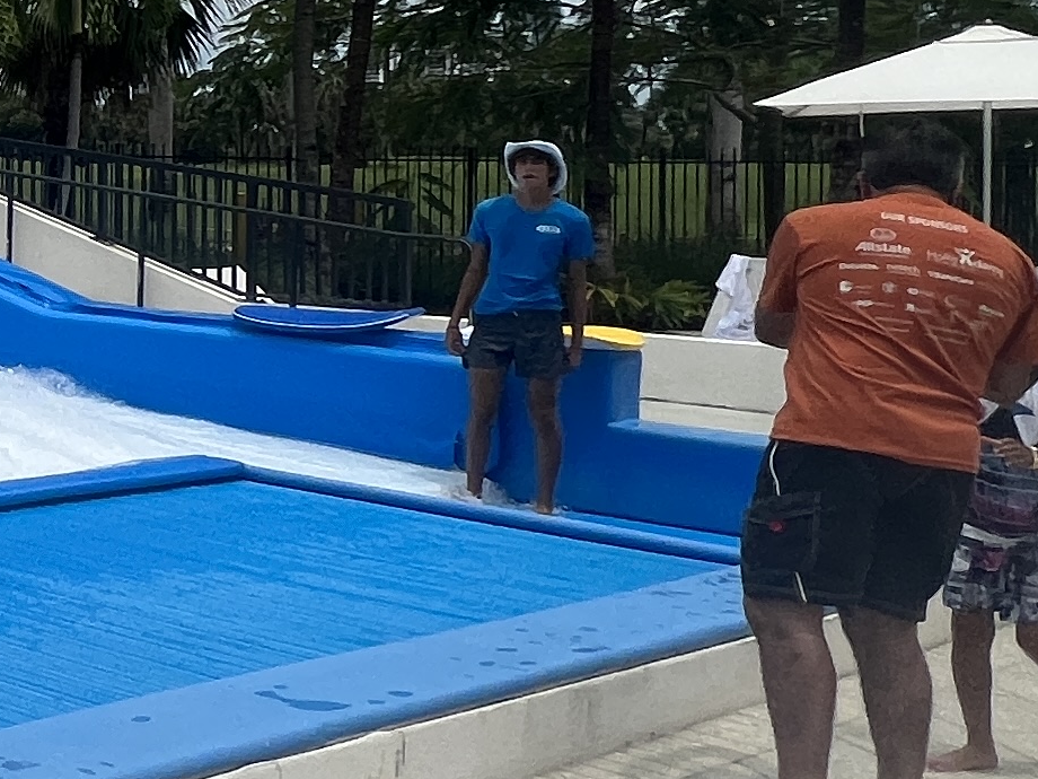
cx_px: -739
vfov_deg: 25.3
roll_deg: -0.7
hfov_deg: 22.7
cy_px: 166
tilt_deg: +0.3
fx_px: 1709
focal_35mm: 57
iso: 32
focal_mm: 1.57
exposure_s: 1/3922
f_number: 1.8
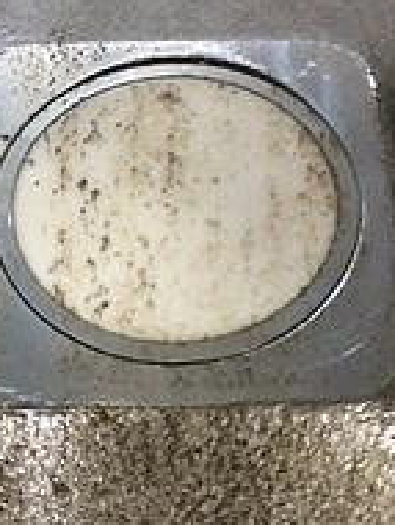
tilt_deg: -59.0
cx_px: 88
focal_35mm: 61
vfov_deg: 31.6
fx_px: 926
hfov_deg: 23.8
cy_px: 285
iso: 400
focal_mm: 4.15
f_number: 2.2
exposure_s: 1/15
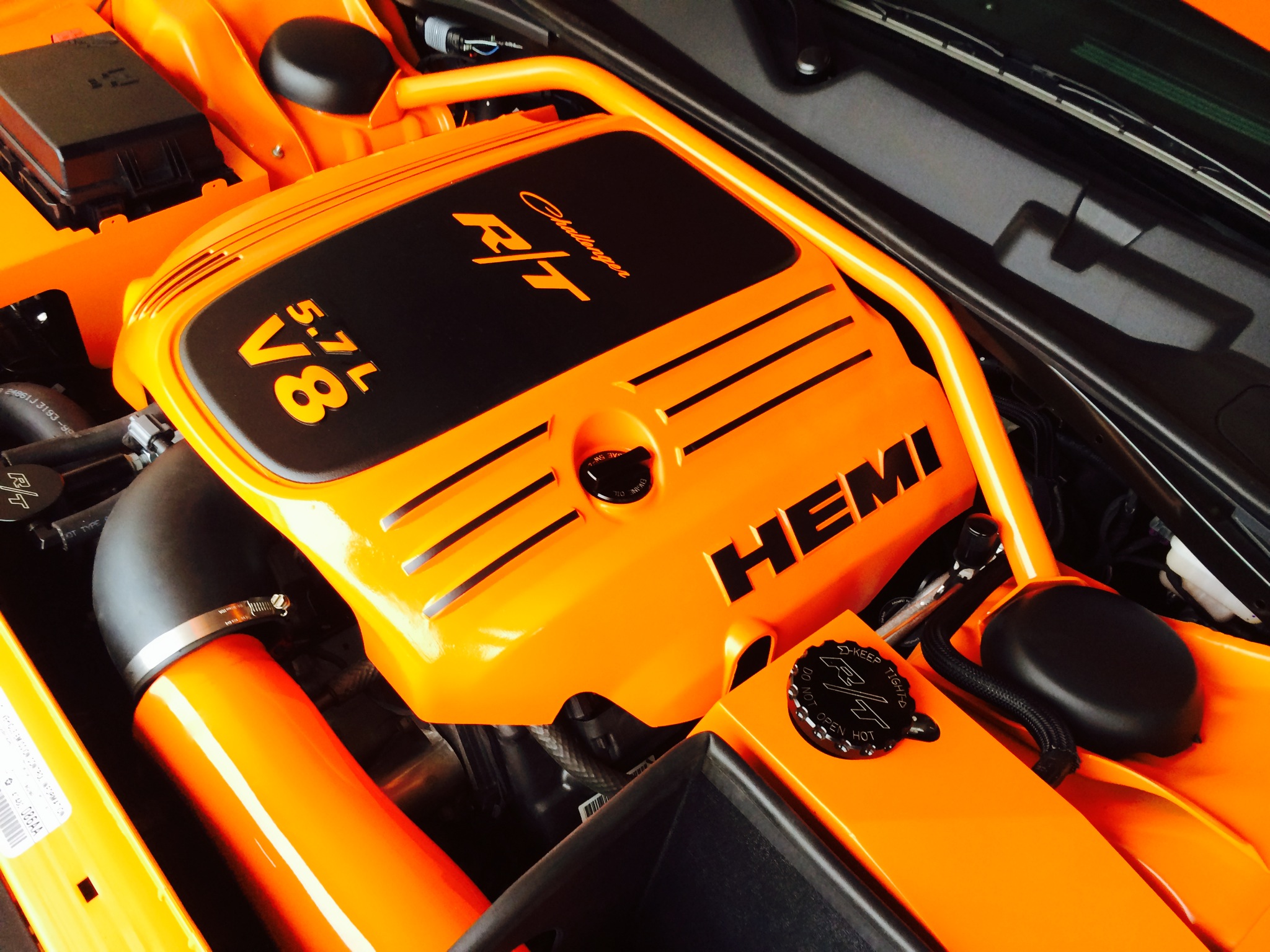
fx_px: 1101
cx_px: 635
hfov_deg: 60.0
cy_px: 476
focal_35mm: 30
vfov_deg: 46.8
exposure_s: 1/30
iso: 40
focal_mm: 4.12
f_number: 2.2
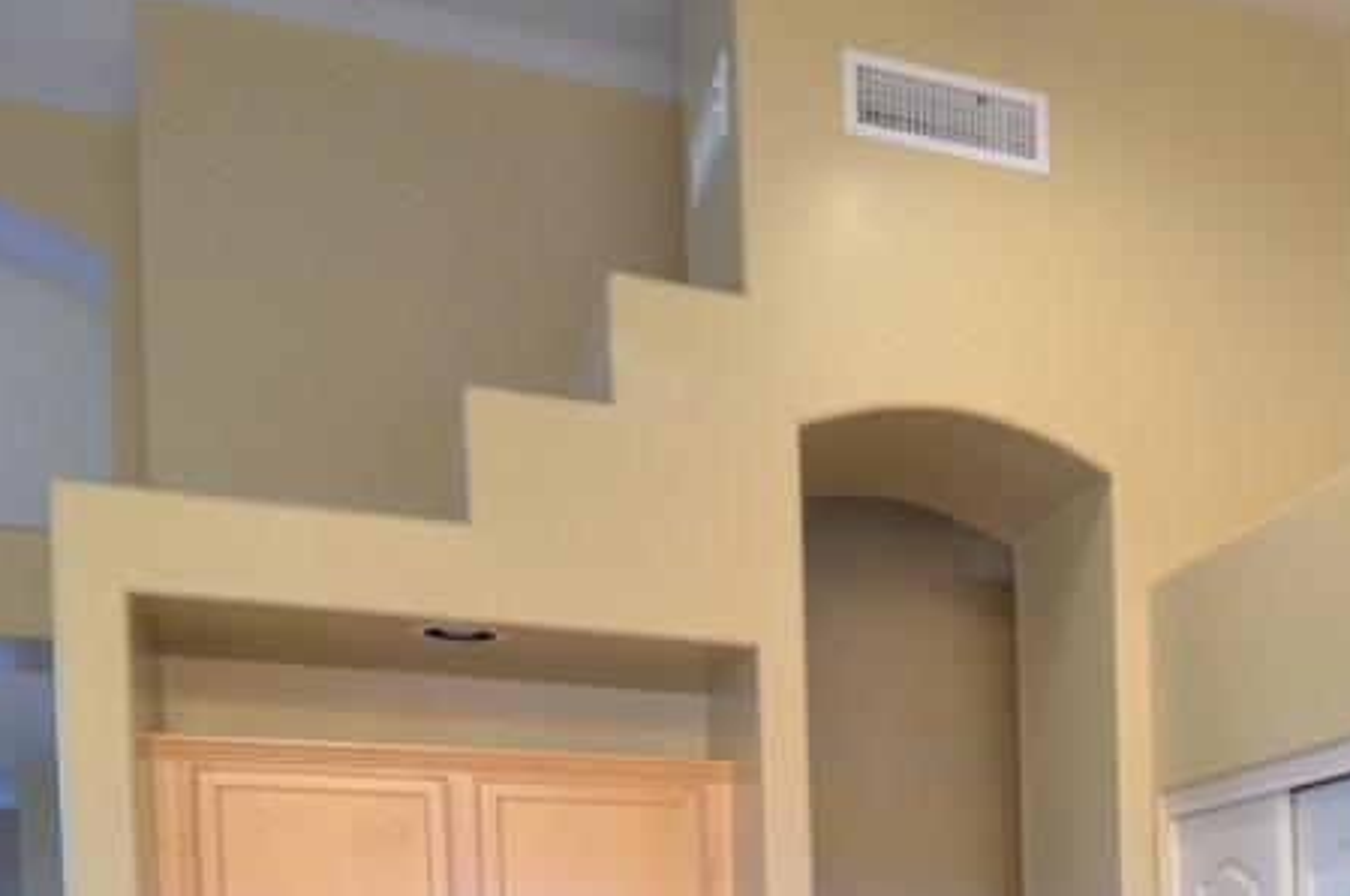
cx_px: 1445
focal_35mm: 50
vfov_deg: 24.1
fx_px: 1883
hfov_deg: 34.6
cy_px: 1097
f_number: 4
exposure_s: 1/60
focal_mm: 13
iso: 800
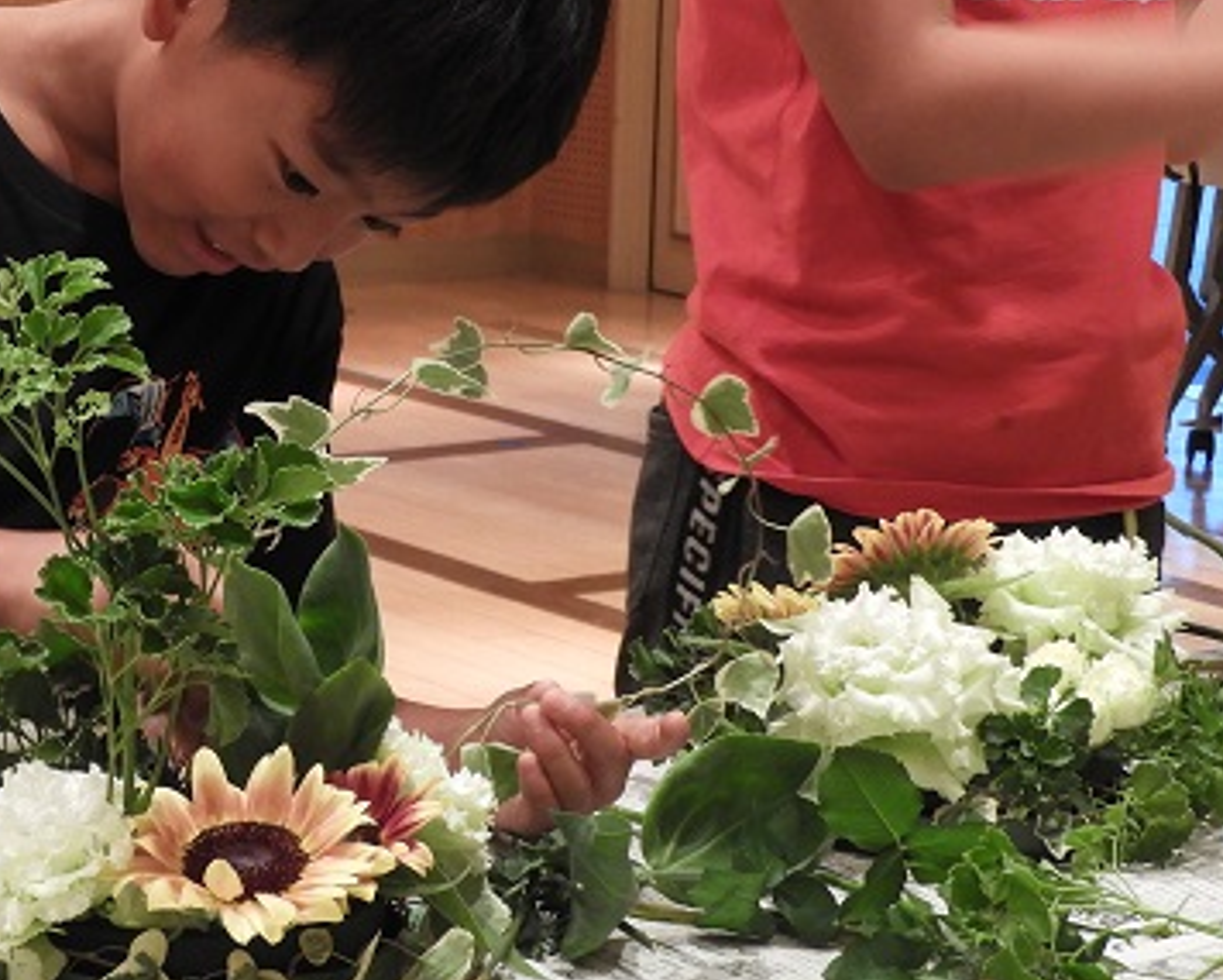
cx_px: 223
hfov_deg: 16.7
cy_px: 406
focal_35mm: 114
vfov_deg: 13.5
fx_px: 4127
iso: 400
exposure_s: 1/20
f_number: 4.2
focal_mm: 11.6
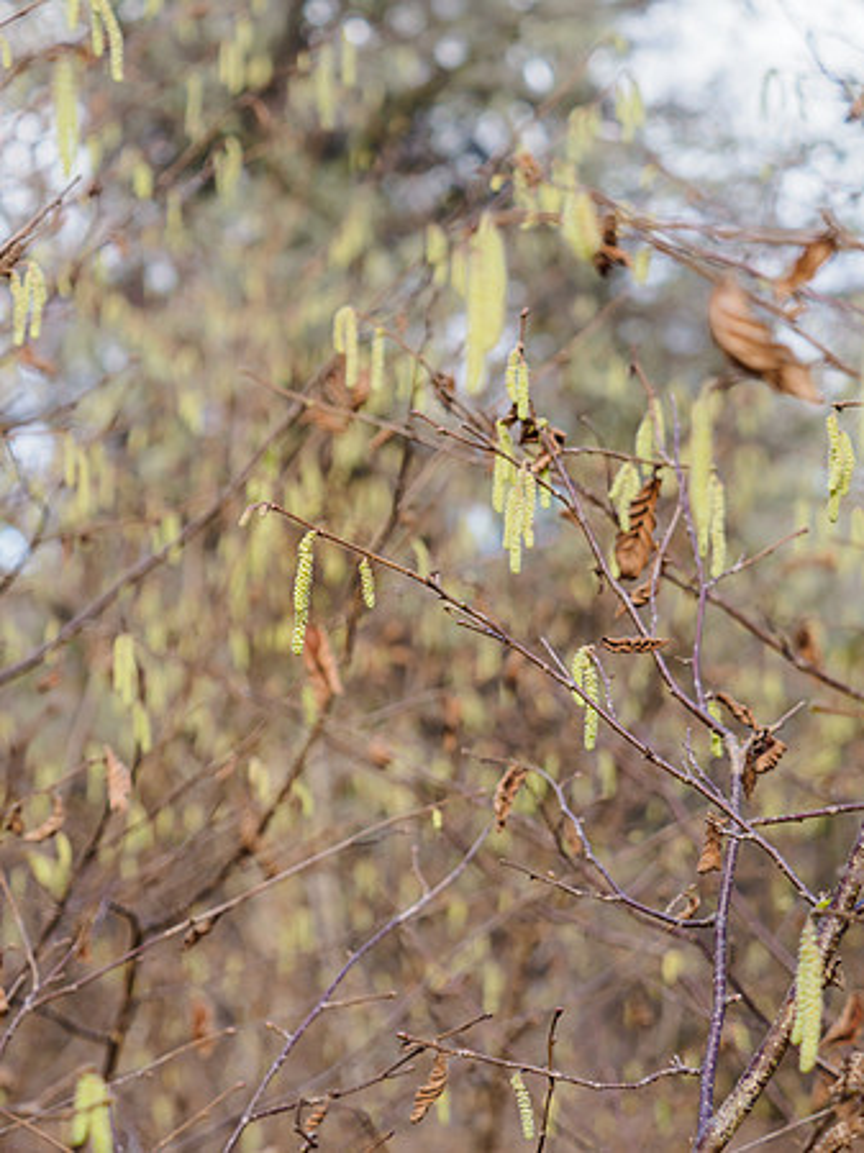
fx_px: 3820
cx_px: 305
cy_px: 576
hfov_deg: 12.9
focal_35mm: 115
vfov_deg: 17.2
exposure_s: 1/250
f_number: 2.8
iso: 200
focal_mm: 43
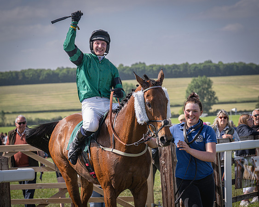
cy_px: 104
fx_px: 912
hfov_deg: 16.2
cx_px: 131
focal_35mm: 119
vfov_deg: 12.9
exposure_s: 1/1600
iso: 200
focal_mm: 70
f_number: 4
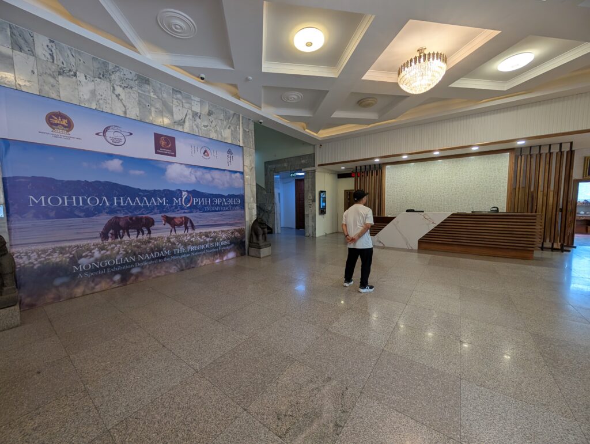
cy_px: 222
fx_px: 205
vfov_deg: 94.6
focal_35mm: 12
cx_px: 295
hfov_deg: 110.5
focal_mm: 2.02
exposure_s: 1/100
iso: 60
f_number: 1.7
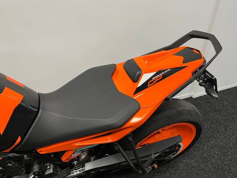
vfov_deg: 53.1
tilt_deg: -36.3
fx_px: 178
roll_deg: +1.3
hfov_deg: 67.3
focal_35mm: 26
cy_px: 89
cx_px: 118
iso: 100
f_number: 1.6
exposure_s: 1/50
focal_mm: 5.1
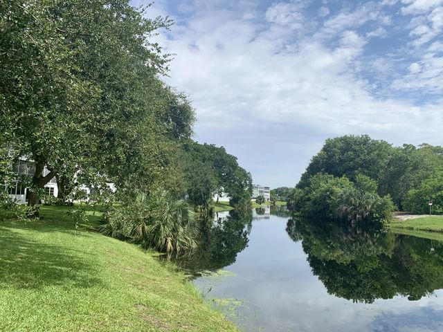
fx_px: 333
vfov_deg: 53.1
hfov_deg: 67.3
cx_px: 222
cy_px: 166
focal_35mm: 26
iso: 25
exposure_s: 1/2755
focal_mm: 4.25
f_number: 1.8
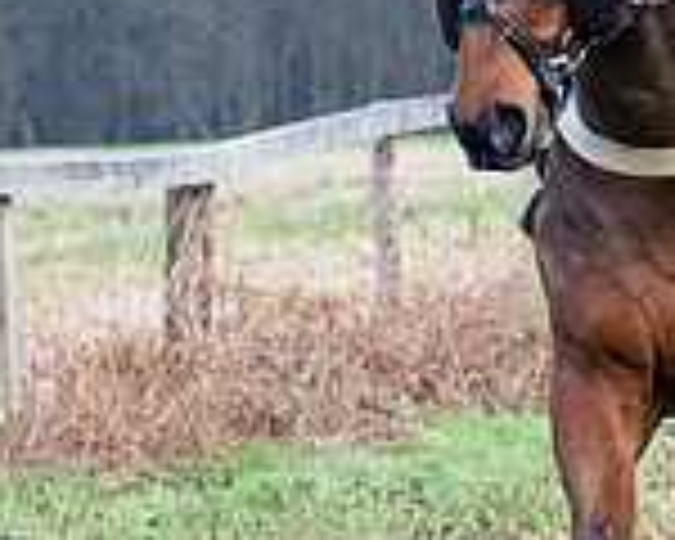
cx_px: 567
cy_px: 158
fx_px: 12106
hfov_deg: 3.2
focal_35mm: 606
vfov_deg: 2.6
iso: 1000
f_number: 4
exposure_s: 1/400
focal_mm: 78
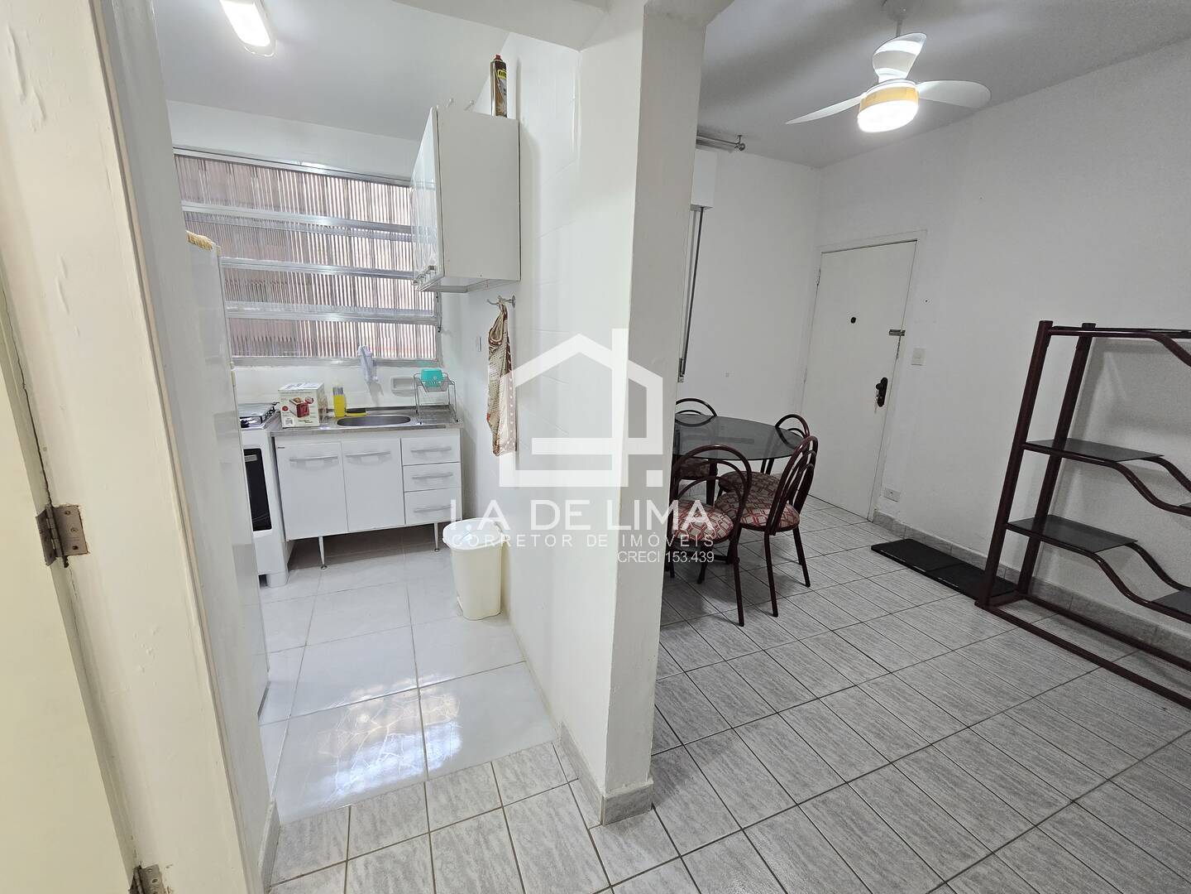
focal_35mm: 13
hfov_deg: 106.2
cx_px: 596
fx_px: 447
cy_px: 447
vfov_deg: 89.9
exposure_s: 1/60
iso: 320
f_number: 2.2
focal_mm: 2.2
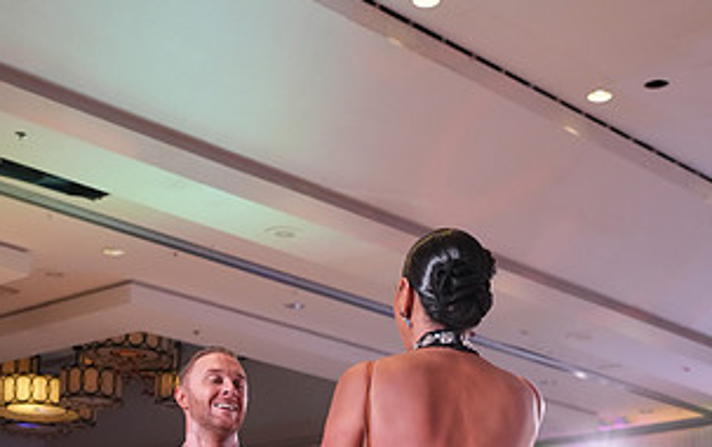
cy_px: 663
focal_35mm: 76
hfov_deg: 27.1
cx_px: 365
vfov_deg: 15.8
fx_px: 1476
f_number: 4
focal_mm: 39
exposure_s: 1/500
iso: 3200
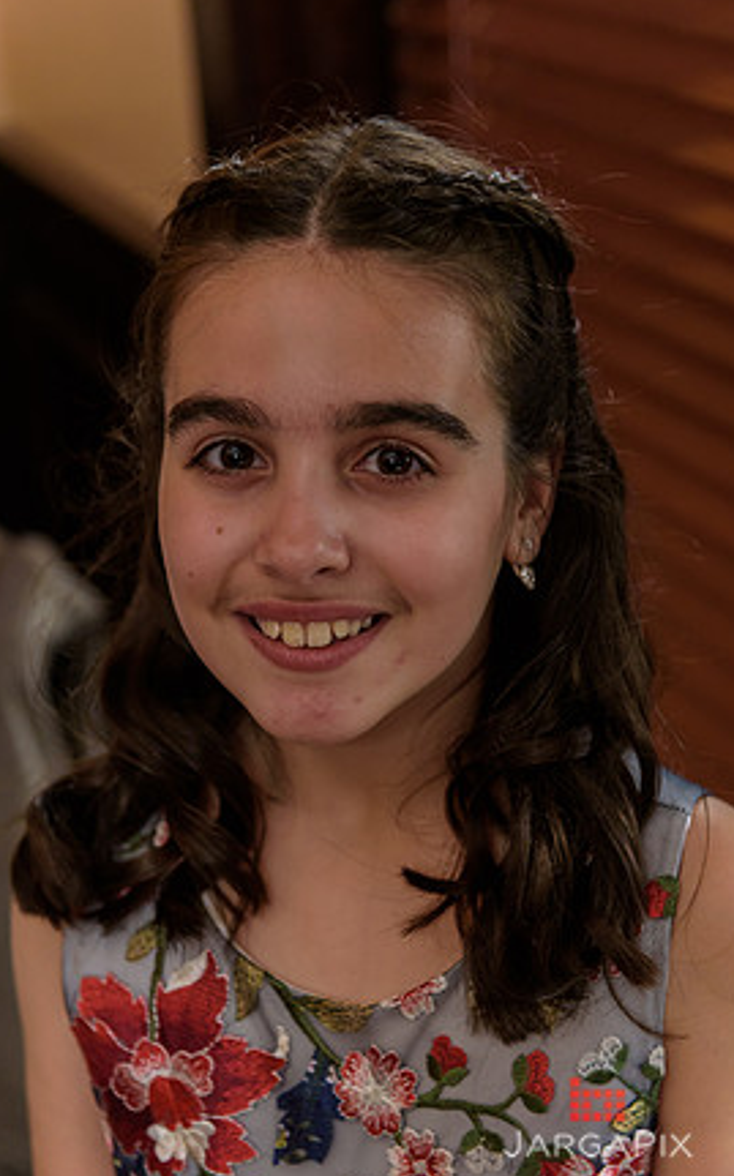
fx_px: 2115
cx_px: 352
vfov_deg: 31.1
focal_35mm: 66
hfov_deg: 19.7
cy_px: 603
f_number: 3.2
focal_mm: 62
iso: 1600
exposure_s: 1/125
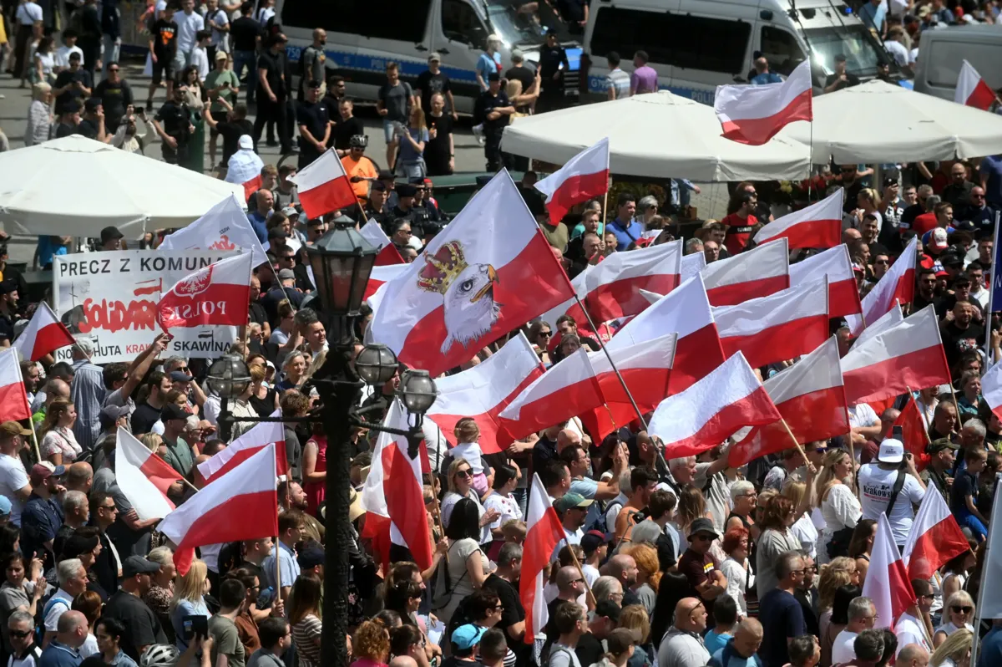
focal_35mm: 200
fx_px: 5562
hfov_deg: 10.3
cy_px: 334
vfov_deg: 6.9
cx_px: 501
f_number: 4.5
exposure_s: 1/10000
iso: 400
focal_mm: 200
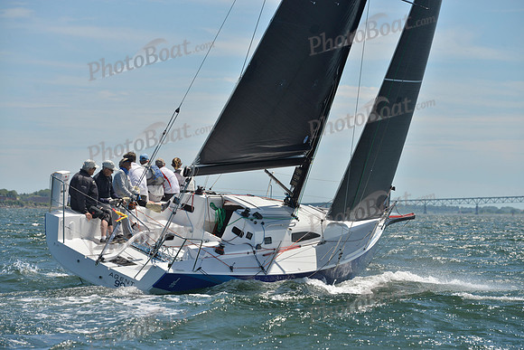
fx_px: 2402
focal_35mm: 165
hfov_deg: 12.4
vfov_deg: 8.3
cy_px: 175
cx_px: 262
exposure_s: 1/1250
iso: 280
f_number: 9
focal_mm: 165
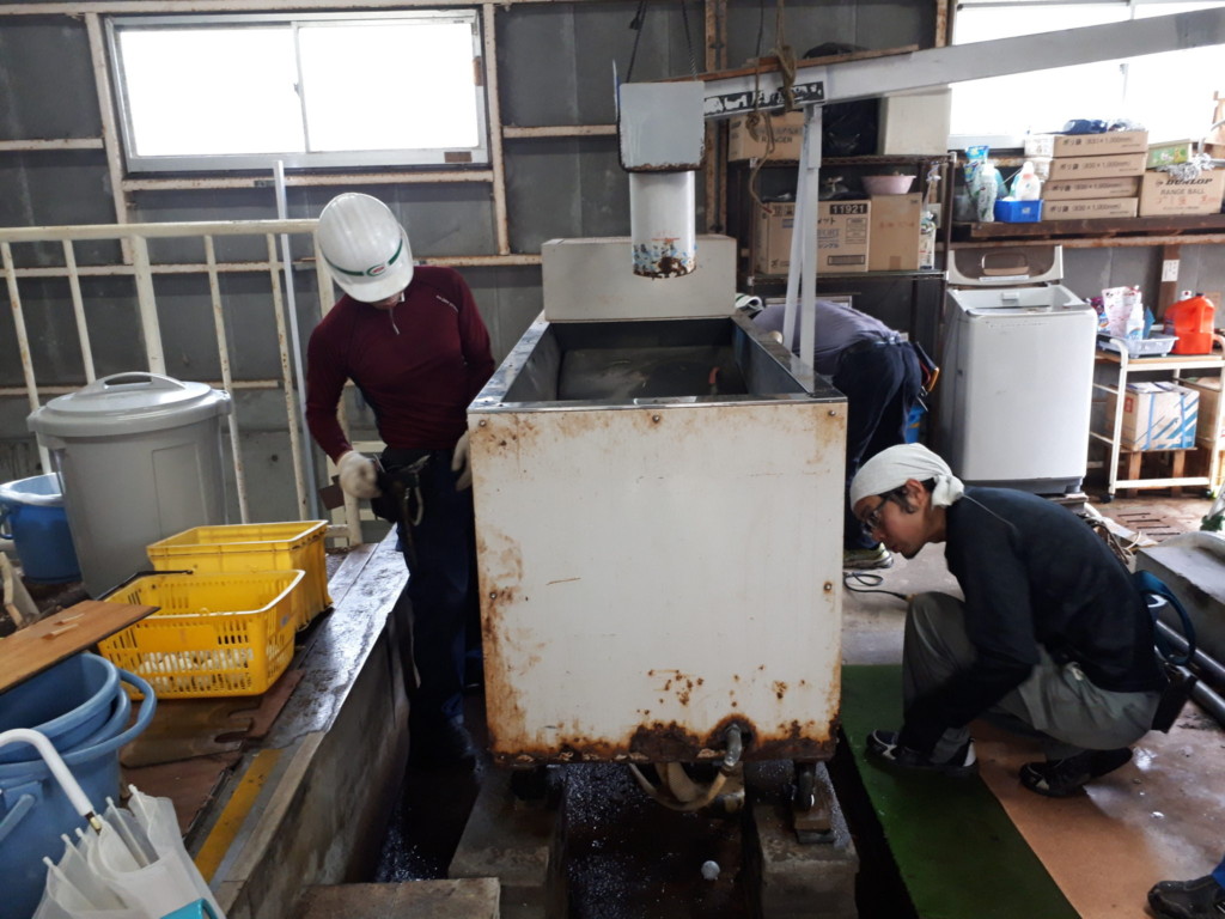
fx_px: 955
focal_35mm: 27
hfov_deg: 65.3
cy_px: 460
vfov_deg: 51.4
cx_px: 612
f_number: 1.9
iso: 200
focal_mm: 3.6
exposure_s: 1/33
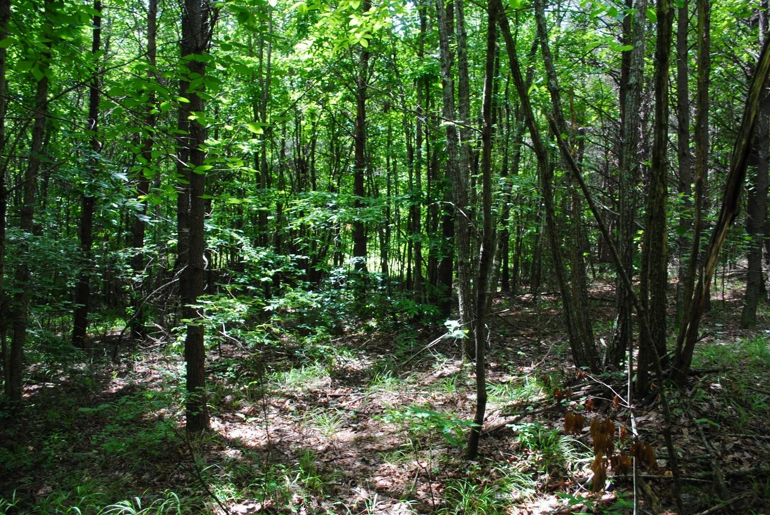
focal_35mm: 27
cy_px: 258
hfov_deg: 67.3
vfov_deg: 48.1
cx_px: 385
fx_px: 578
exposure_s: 1/60
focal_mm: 18
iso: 200
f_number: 5
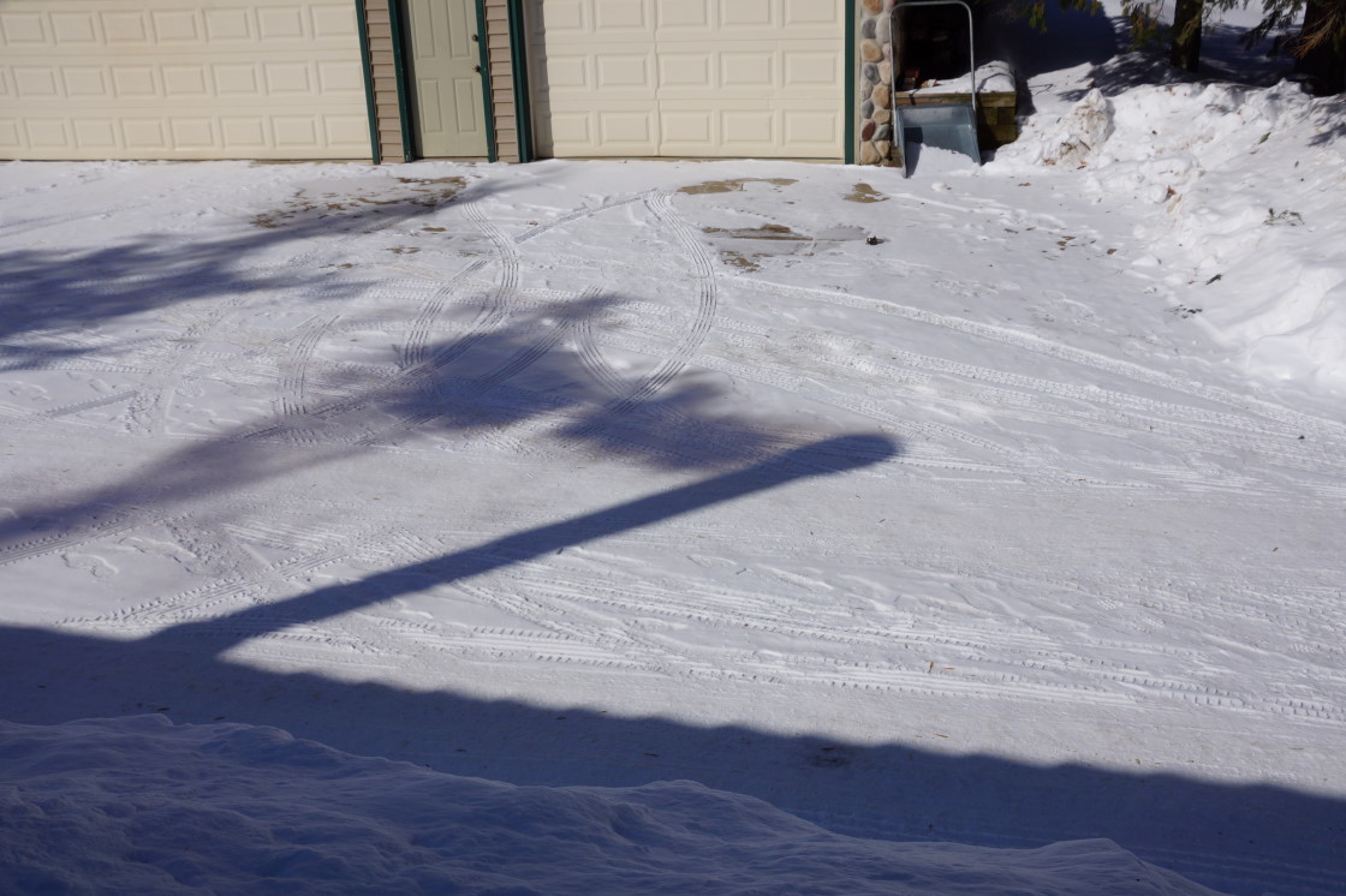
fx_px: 1233
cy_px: 448
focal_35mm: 33
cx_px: 673
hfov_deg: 57.2
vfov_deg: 39.9
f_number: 13
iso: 100
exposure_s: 1/400
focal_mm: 22
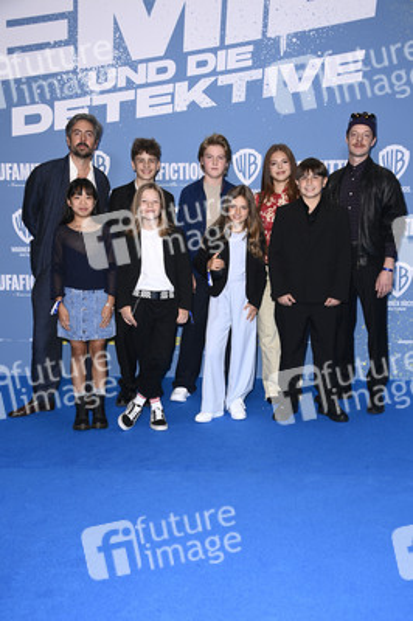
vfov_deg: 43.6
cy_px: 310
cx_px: 206
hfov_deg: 29.8
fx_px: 776
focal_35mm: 45
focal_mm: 45
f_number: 5.6
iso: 1250
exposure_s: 1/250
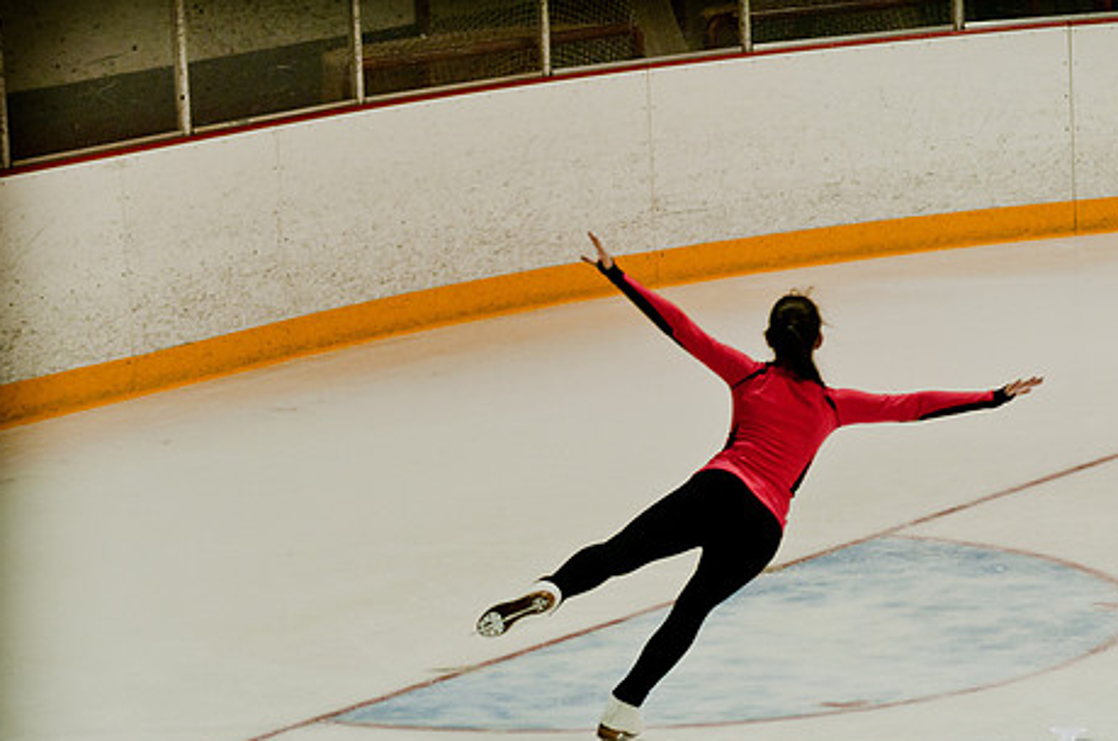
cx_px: 690
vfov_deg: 6.9
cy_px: 443
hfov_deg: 10.4
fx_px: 6158
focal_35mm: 199
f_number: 2.8
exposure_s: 1/320
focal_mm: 105
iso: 1250
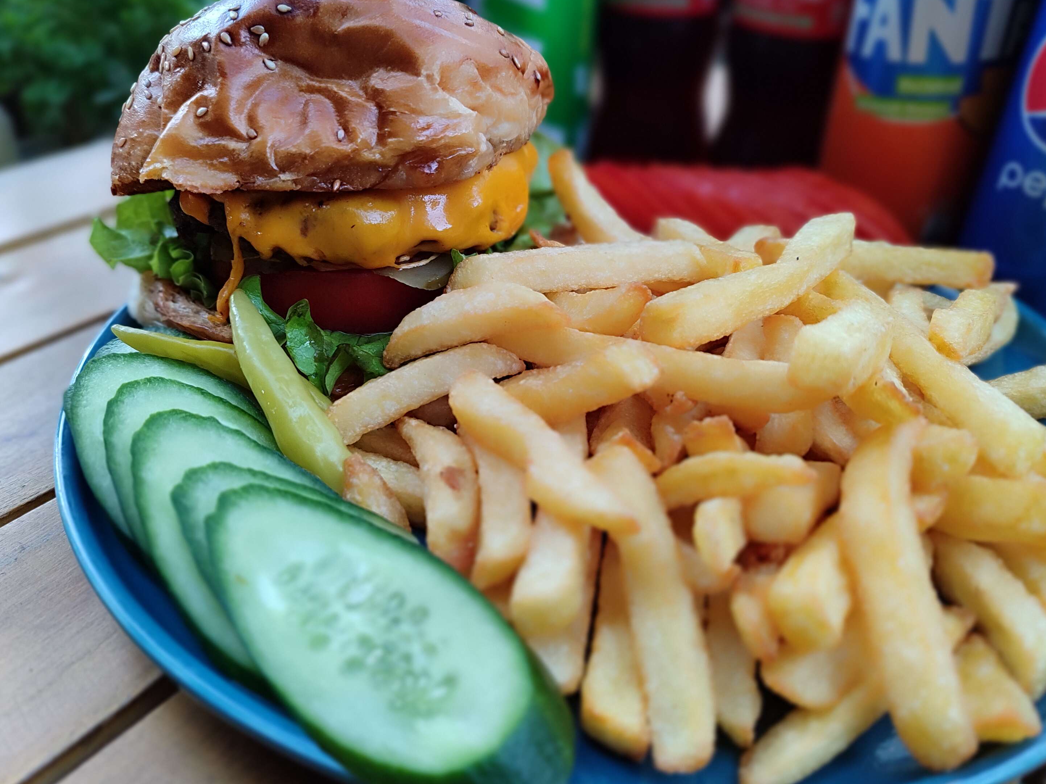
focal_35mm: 26
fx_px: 786
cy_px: 386
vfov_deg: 53.1
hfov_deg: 67.3
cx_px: 509
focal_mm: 5.95
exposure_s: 1/50
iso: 557
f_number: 1.89
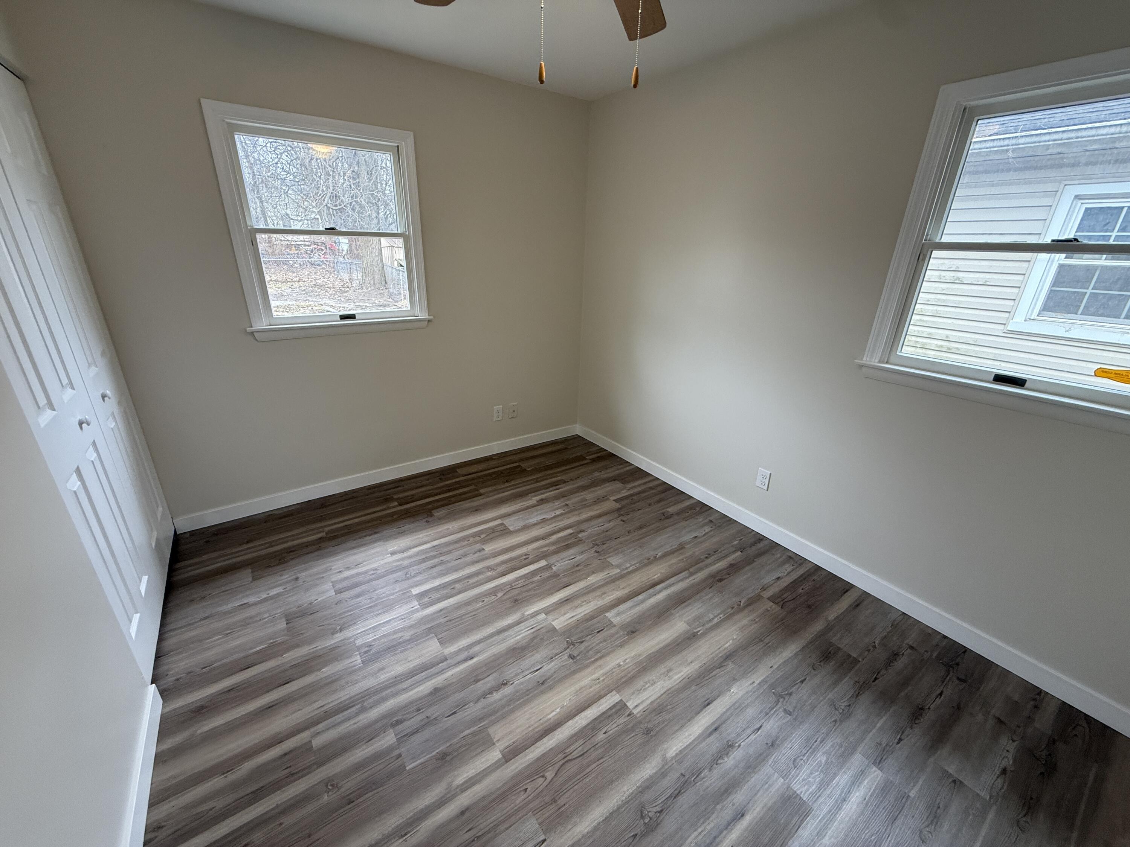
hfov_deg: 102.1
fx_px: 457
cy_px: 424
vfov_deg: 85.7
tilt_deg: -22.0
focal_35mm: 14
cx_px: 565
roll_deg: -1.0
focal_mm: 2.22
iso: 200
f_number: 2.2
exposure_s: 1/120
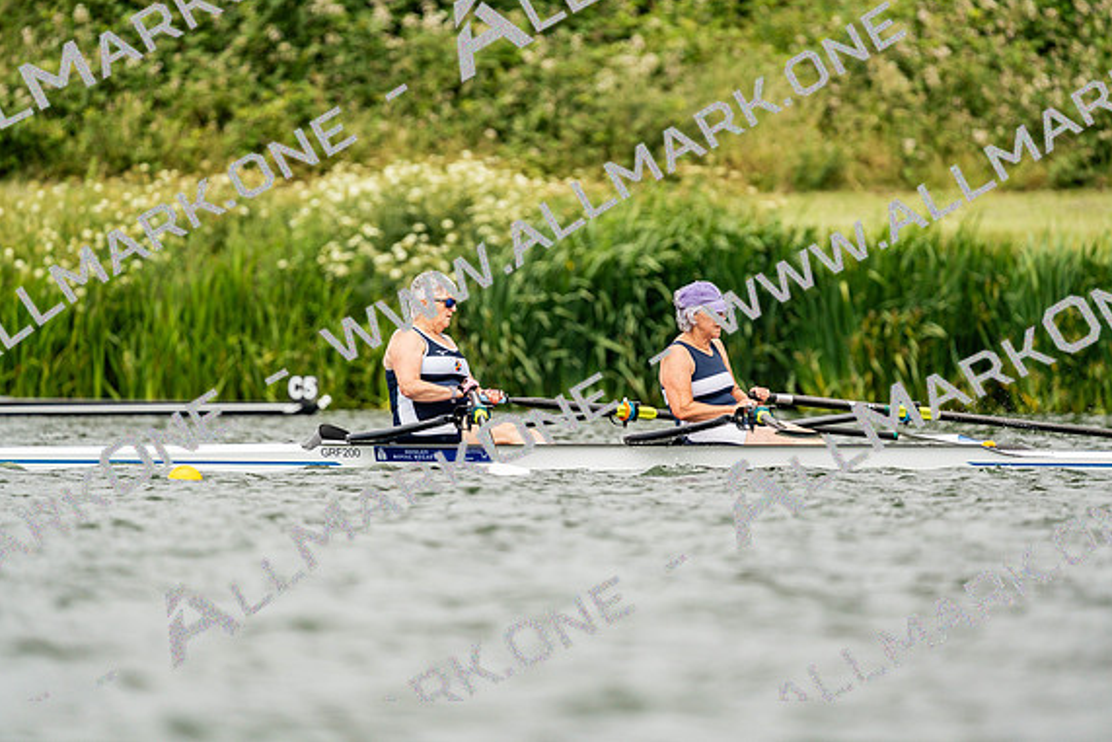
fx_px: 18073
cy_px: 367
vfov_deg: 2.4
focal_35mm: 585
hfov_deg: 3.5
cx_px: 561
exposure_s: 1/2000
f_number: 6.3
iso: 500
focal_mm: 576
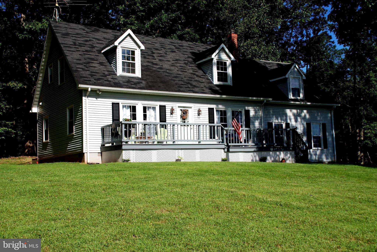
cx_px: 188
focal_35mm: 42
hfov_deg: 46.4
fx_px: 440
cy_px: 126
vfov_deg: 32.0
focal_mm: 28
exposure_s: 1/250
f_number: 8
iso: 100
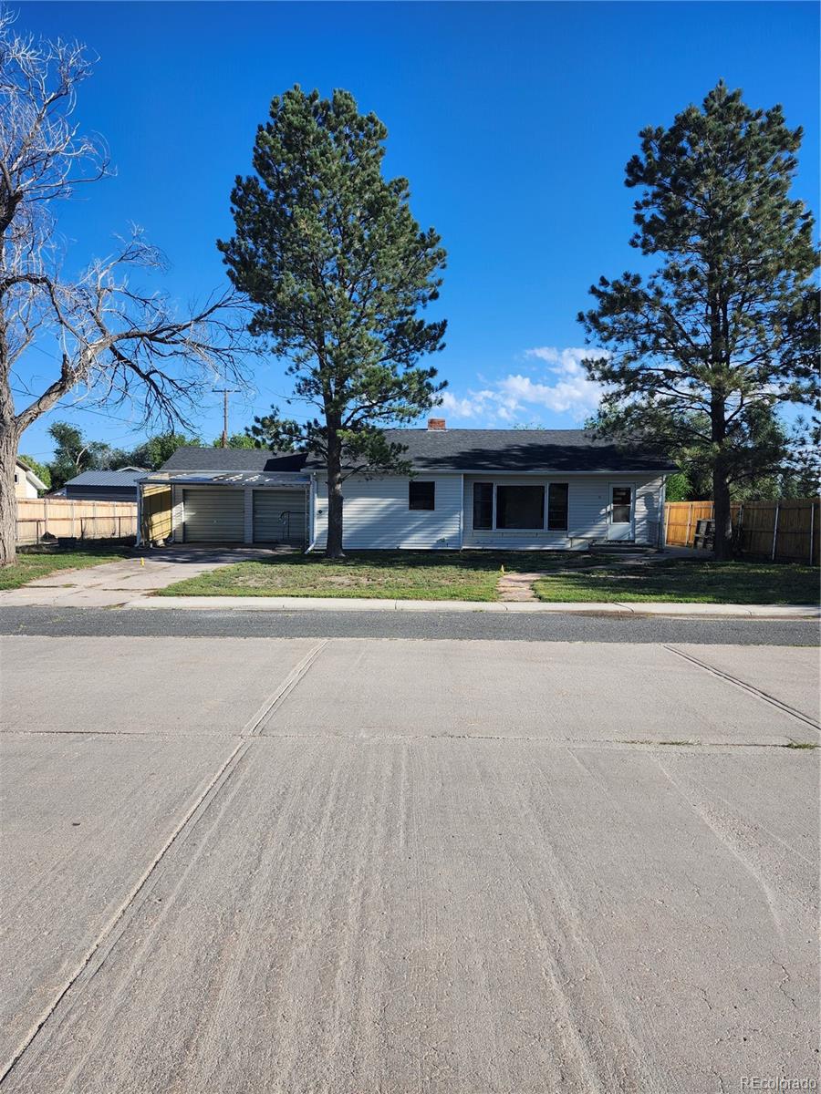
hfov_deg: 58.9
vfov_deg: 73.9
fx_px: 727
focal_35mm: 23
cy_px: 547
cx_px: 410
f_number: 1.8
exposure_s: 1/1293
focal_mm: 5.54
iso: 25
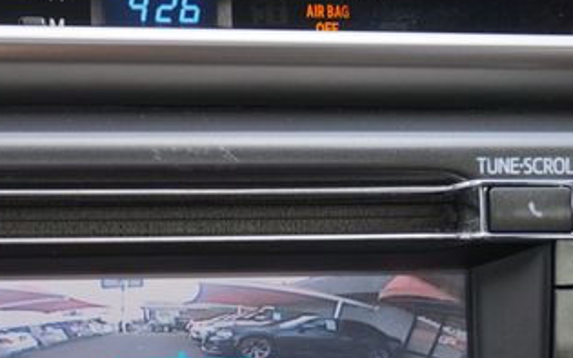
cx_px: 149
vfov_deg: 14.3
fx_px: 1406
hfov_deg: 22.8
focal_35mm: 90
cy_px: 360
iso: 250
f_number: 4.5
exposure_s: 1/60
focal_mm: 29
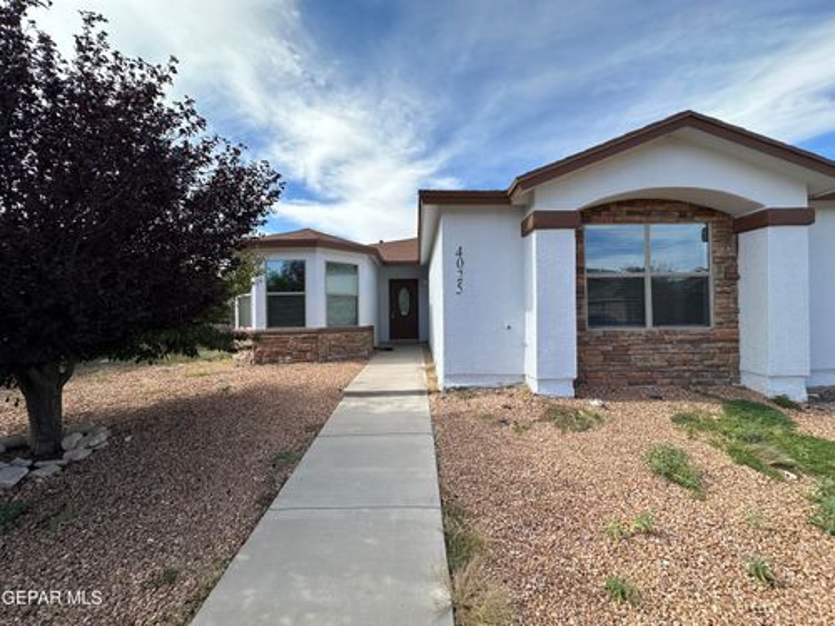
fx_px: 338
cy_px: 313
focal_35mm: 14
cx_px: 418
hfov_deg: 102.1
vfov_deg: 85.7
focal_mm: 2.22
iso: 50
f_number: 2.2
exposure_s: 1/1366
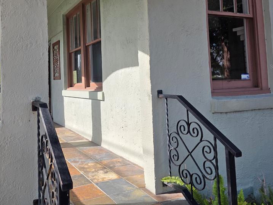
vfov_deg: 42.3
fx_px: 260
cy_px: 66
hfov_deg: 54.5
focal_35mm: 33
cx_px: 97
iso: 80
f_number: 1.7
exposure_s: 1/3972
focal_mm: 6.3
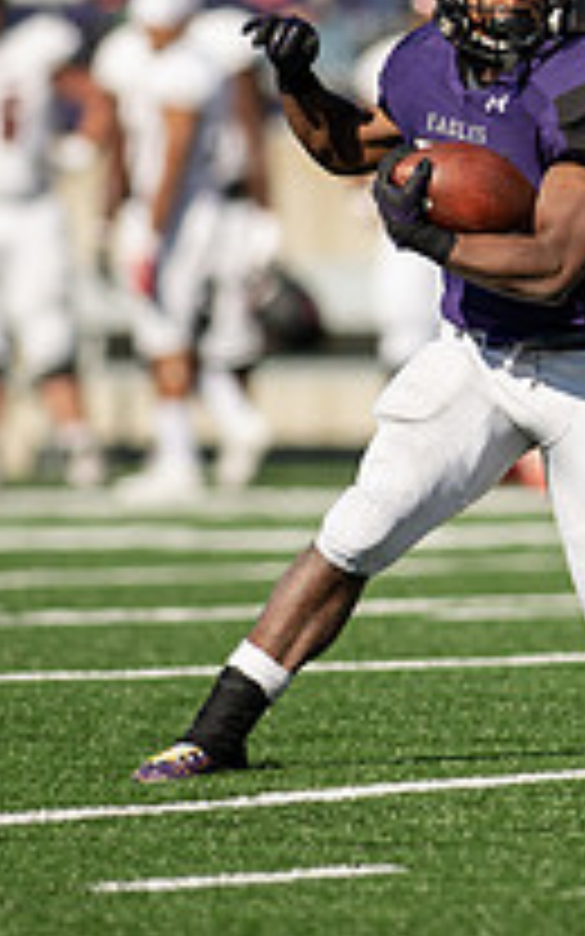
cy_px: 236
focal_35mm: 851
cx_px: 688
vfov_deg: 2.5
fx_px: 21708
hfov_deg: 1.5
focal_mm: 300
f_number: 3.2
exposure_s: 1/2500
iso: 160
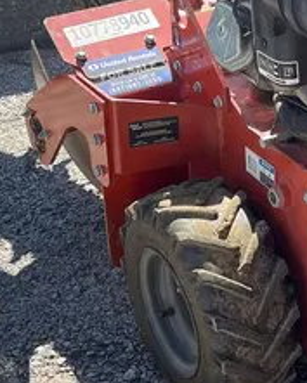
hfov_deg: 17.7
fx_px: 953
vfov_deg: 22.4
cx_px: 335
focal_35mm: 84
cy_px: 65
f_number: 1.6
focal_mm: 5.1
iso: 50
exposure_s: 1/1175
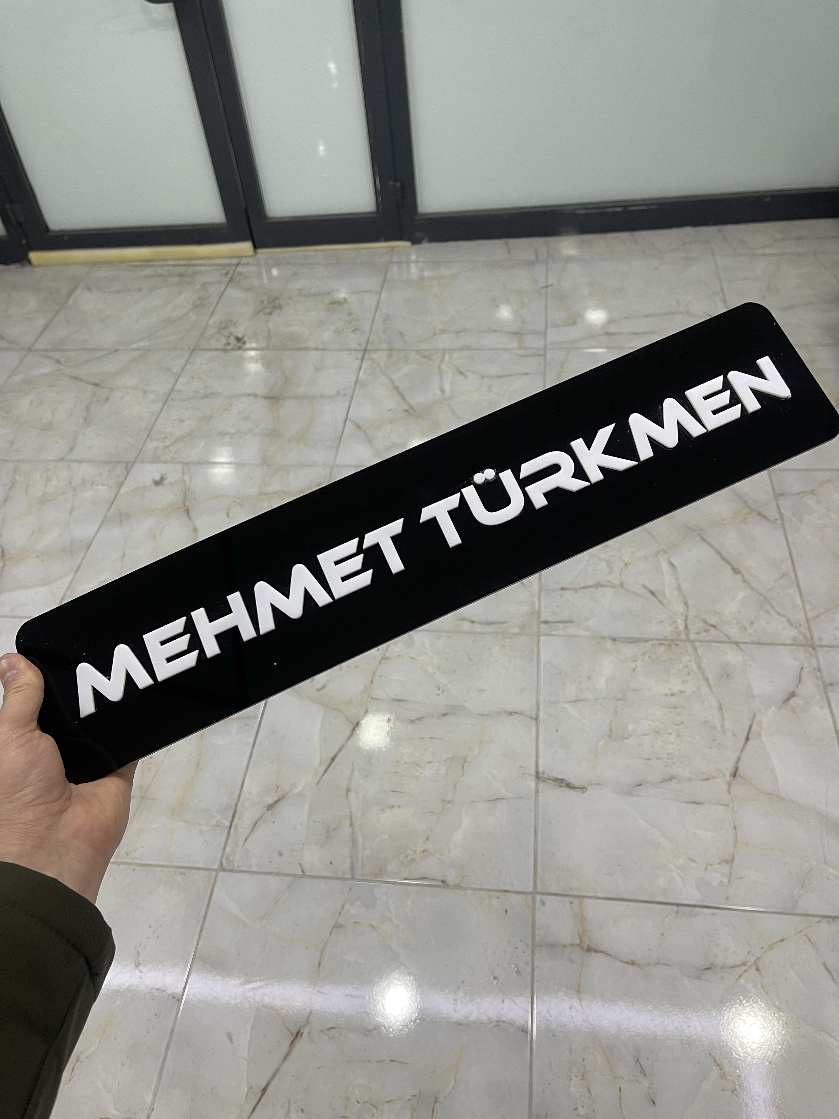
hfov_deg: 53.1
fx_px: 840
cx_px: 420
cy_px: 560
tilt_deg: -45.6
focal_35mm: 26
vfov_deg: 67.3
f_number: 1.6
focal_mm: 5.1
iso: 64
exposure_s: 1/50
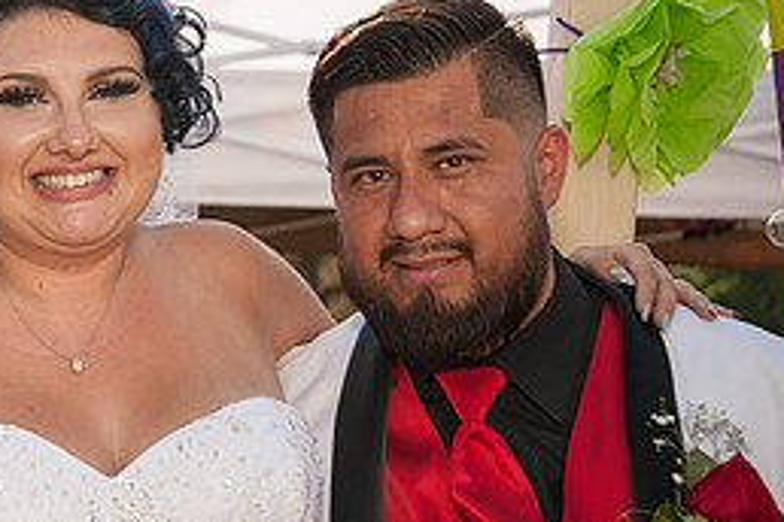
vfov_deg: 13.8
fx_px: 2156
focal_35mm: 99
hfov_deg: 19.9
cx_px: -12
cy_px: 255
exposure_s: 1/1000
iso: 200
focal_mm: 44
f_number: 5
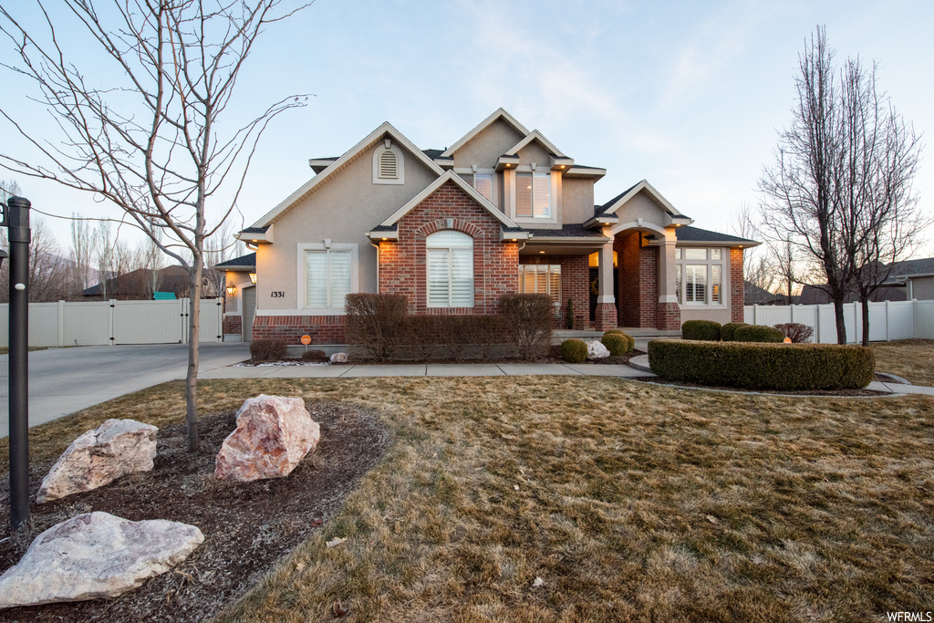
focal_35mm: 14
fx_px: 363
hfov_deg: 104.2
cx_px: 467
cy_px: 312
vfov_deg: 81.2
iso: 1250
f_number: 6.3
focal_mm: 14
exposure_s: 1/200
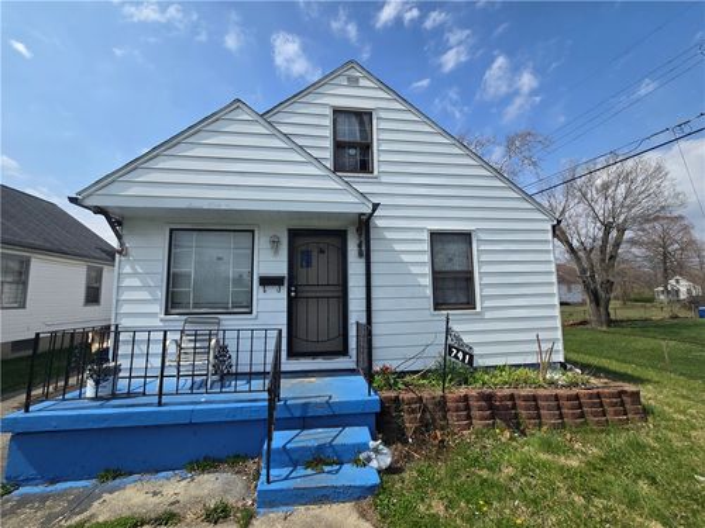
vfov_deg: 89.9
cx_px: 352
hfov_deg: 106.2
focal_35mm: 13
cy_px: 264
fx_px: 265
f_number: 2.2
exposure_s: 1/3229
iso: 50
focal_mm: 2.2
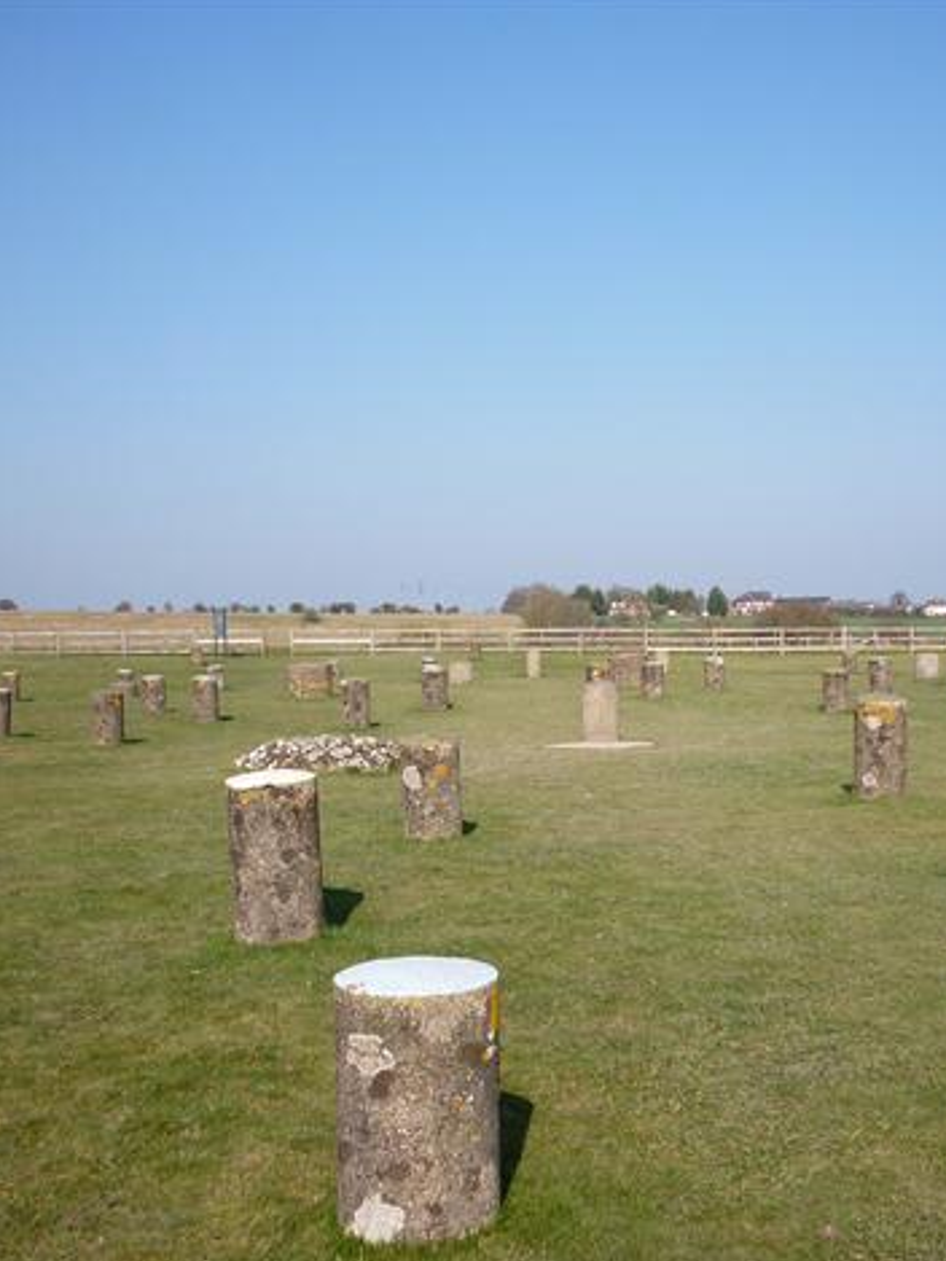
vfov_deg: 42.1
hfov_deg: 31.9
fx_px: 1639
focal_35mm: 45
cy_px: 637
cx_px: 637
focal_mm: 5.5
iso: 80
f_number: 8
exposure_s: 1/160
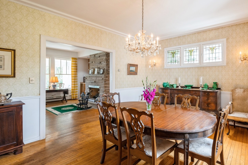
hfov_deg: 87.8
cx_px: 158
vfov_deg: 67.3
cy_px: 78
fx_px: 124
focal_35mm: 18
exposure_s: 1/3
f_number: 8
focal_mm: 14
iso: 200
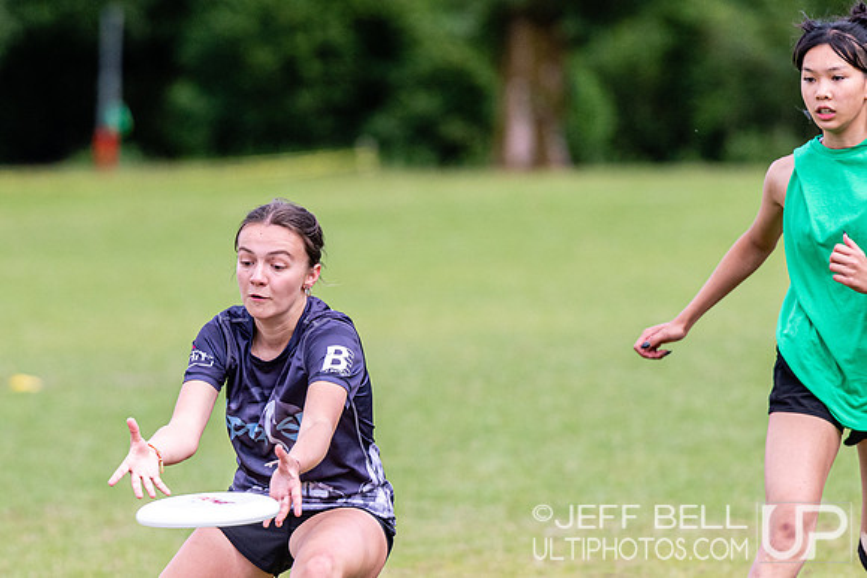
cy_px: 308
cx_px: 306
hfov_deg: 5.2
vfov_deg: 3.5
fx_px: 9459
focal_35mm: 393
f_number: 3.2
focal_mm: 200
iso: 500
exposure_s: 1/2500
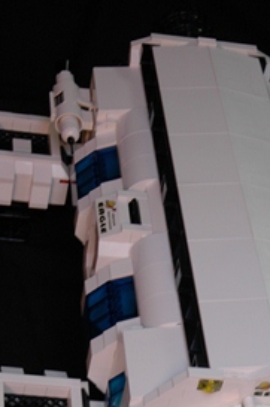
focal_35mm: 109
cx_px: 207
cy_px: 371
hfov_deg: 12.5
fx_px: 1233
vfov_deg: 18.4
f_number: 4
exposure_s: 1/30
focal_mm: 31
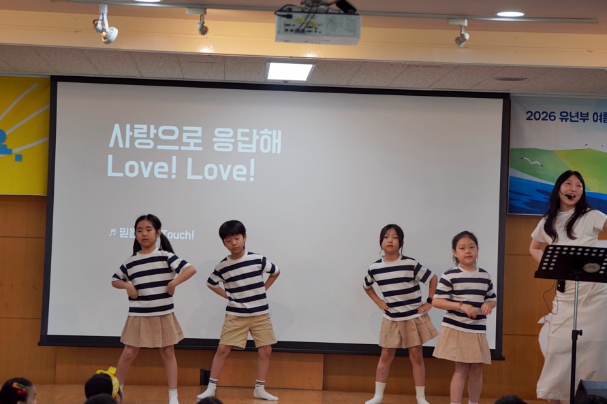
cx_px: 302
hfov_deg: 20.0
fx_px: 1720
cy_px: 201
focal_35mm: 102
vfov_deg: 13.4
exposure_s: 1/160
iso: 400
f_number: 4
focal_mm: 101
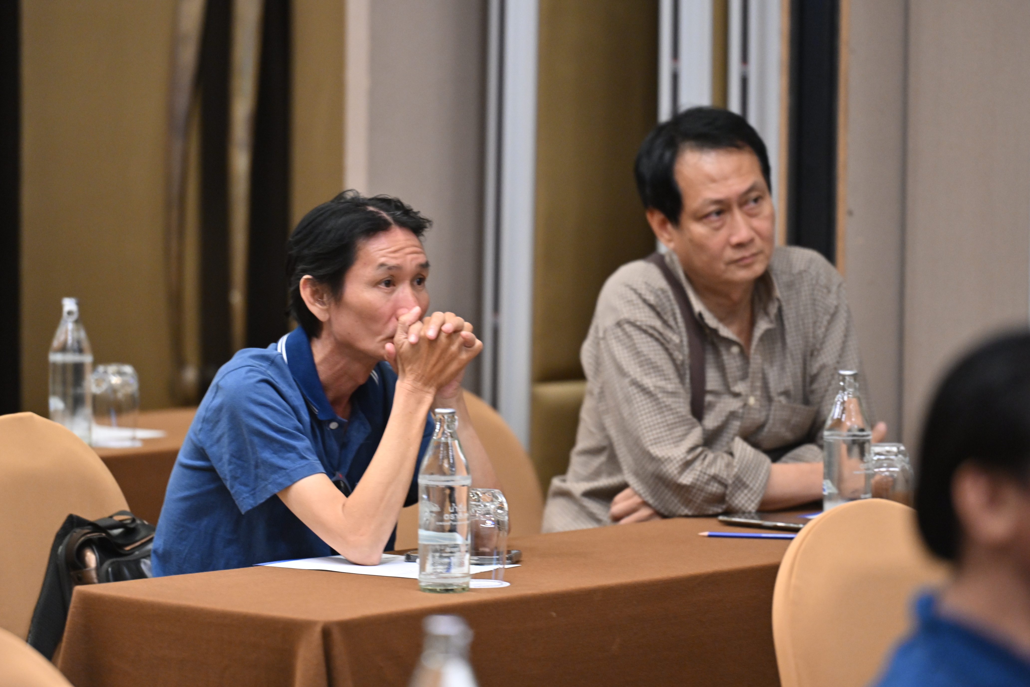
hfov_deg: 10.3
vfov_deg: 6.9
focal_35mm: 200
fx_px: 5722
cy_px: 344
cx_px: 515
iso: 2500
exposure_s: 1/100
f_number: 2.8
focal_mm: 200
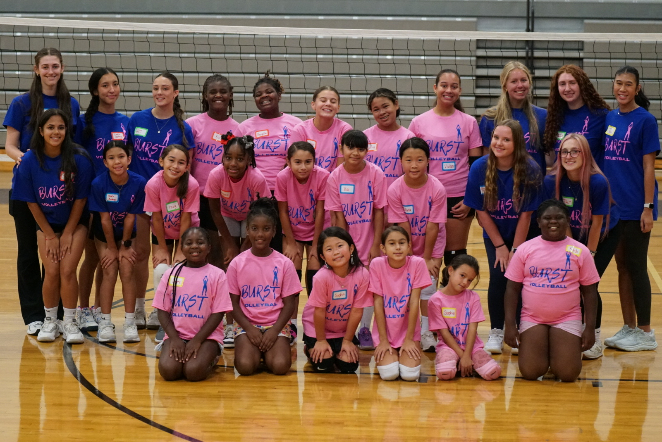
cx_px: 333
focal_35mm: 106
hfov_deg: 19.3
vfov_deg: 12.9
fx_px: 1951
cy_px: 221
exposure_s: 1/1250
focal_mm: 70
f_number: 2.8
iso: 5000
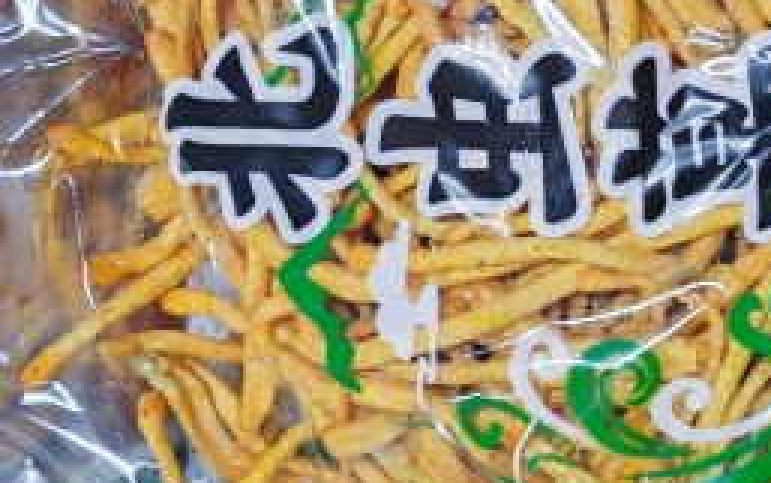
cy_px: 33
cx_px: 576
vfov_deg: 14.5
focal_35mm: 89
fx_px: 1871
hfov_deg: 23.1
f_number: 1.95
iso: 640
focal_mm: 5.52
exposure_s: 1/50
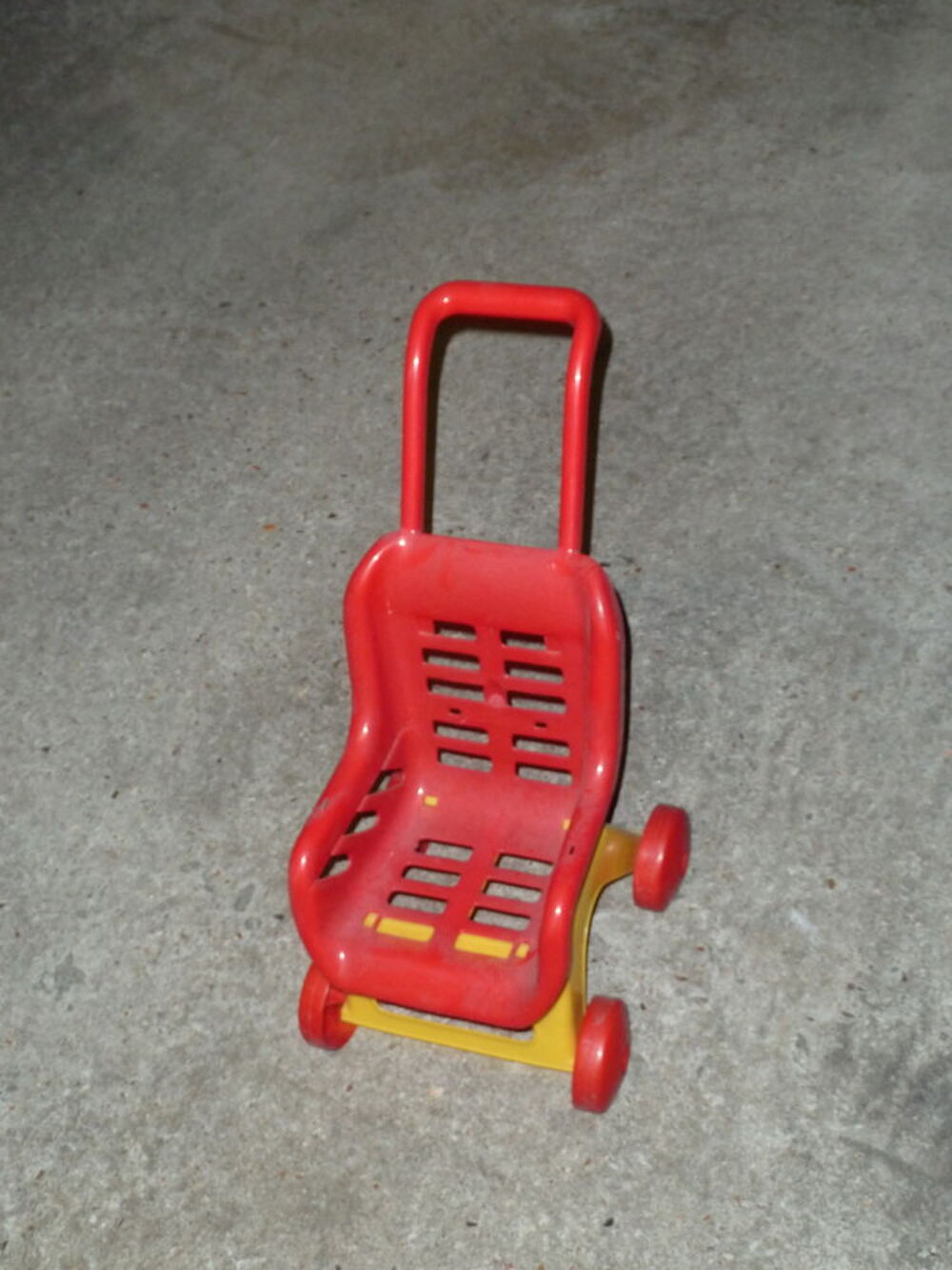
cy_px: 635
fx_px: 1760
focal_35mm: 48
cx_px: 476
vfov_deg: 39.7
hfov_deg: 30.3
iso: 250
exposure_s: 1/30
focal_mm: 7.9
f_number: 3.8
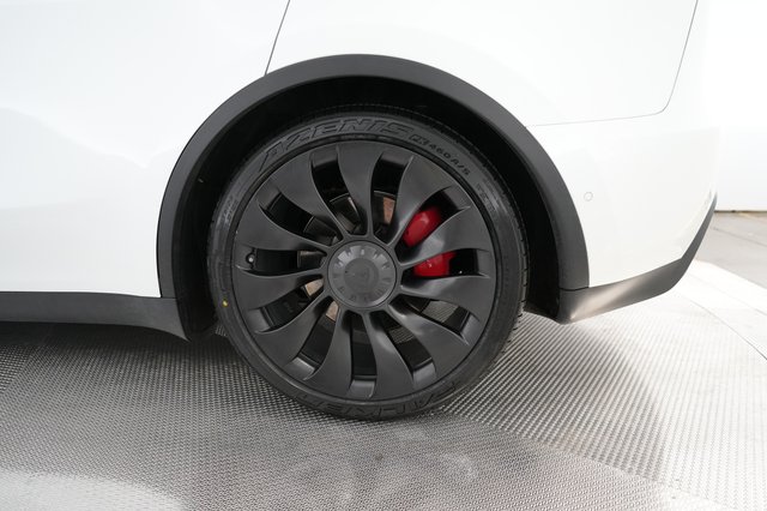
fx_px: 511
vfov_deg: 53.1
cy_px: 256
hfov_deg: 73.8
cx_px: 384
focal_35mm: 24
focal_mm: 24
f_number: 2.8
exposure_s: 1/250
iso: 3200
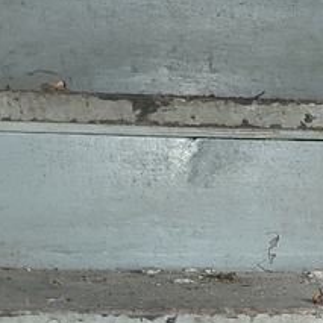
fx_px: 1182
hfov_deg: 15.2
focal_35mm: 112
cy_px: 302
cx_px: 344
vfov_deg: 15.3
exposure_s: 1/50.1
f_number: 1.8
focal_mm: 4.69
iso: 400
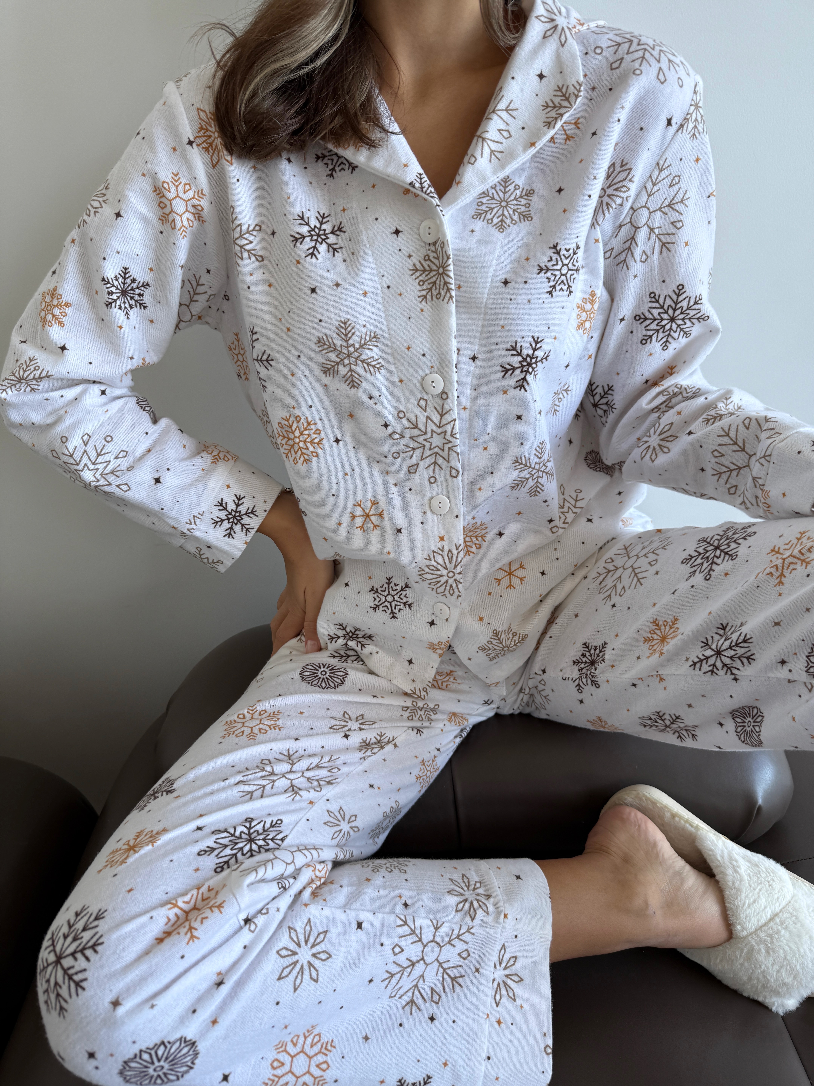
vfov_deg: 71.6
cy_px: 543
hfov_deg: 56.8
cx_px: 407
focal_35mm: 24
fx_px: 752
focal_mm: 6.76
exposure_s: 1/121
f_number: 1.78
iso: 50
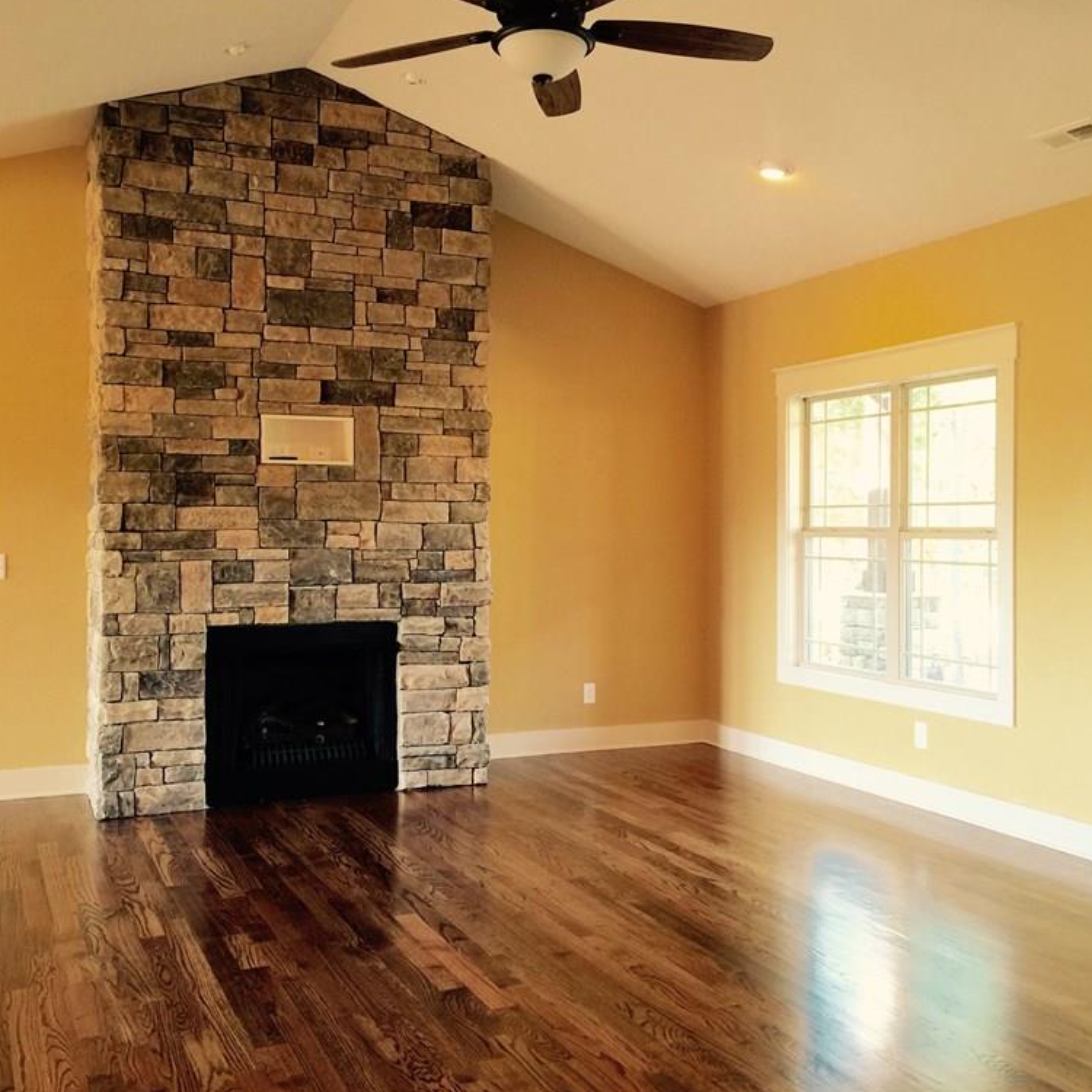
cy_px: 539
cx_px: 526
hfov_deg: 47.2
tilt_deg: -0.1
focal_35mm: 35
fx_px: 1249
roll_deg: -1.8
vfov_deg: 47.2
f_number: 2.2
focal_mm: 4.15
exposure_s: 1/15
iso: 50
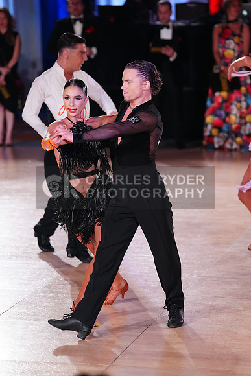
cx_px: 126
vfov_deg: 12.4
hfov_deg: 8.3
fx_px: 1724
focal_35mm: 165
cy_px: 188
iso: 3200
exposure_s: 1/500
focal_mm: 165
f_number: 3.5
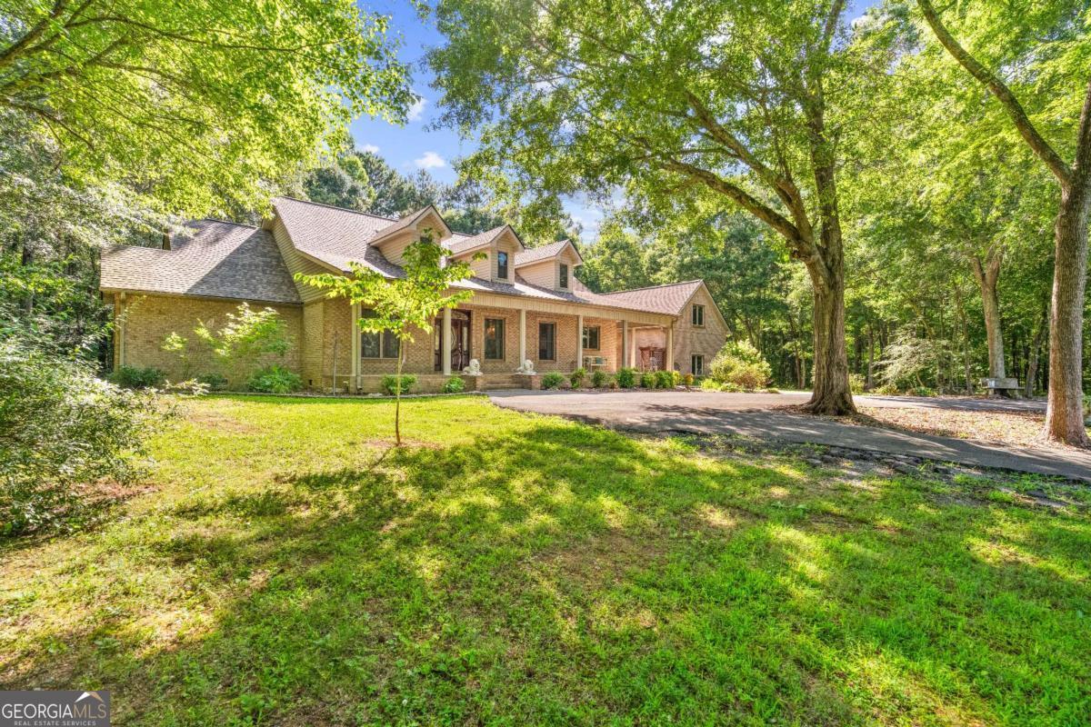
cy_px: 364
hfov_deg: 96.7
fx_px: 485
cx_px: 546
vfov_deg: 73.7
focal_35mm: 16
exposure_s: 1/80
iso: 1600
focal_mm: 16
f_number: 8
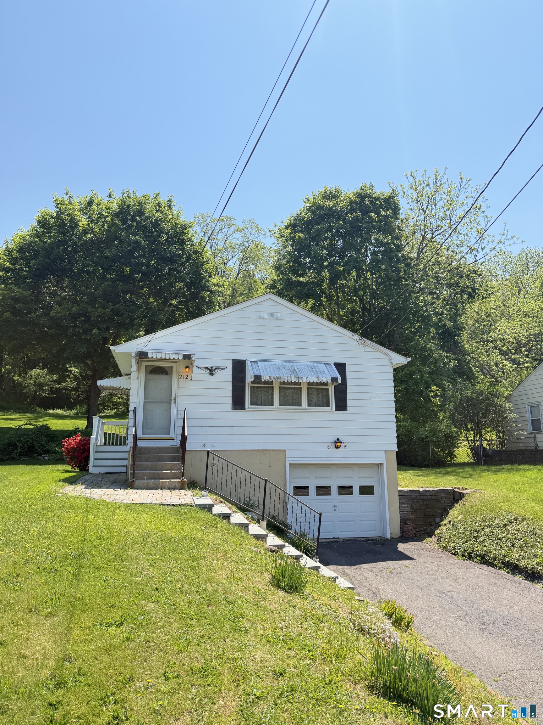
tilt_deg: +11.2
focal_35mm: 24
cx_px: 272
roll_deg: +0.7
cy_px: 362
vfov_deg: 71.6
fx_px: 502
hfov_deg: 56.8
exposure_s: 1/2232
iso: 100
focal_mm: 6.76
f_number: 1.78
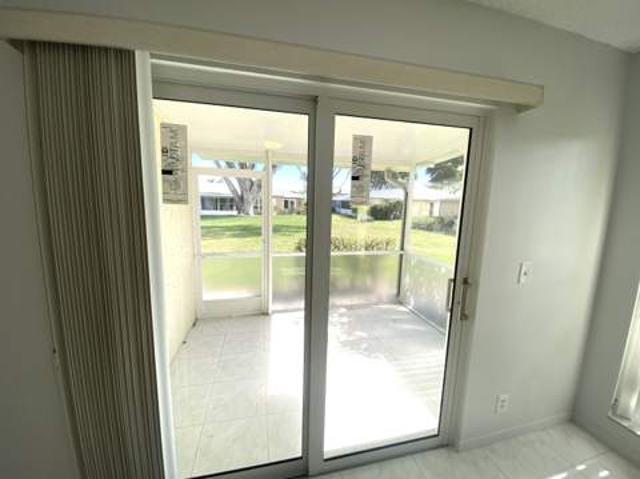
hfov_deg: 106.2
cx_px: 320
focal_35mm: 13
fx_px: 240
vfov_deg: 89.8
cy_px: 240
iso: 20
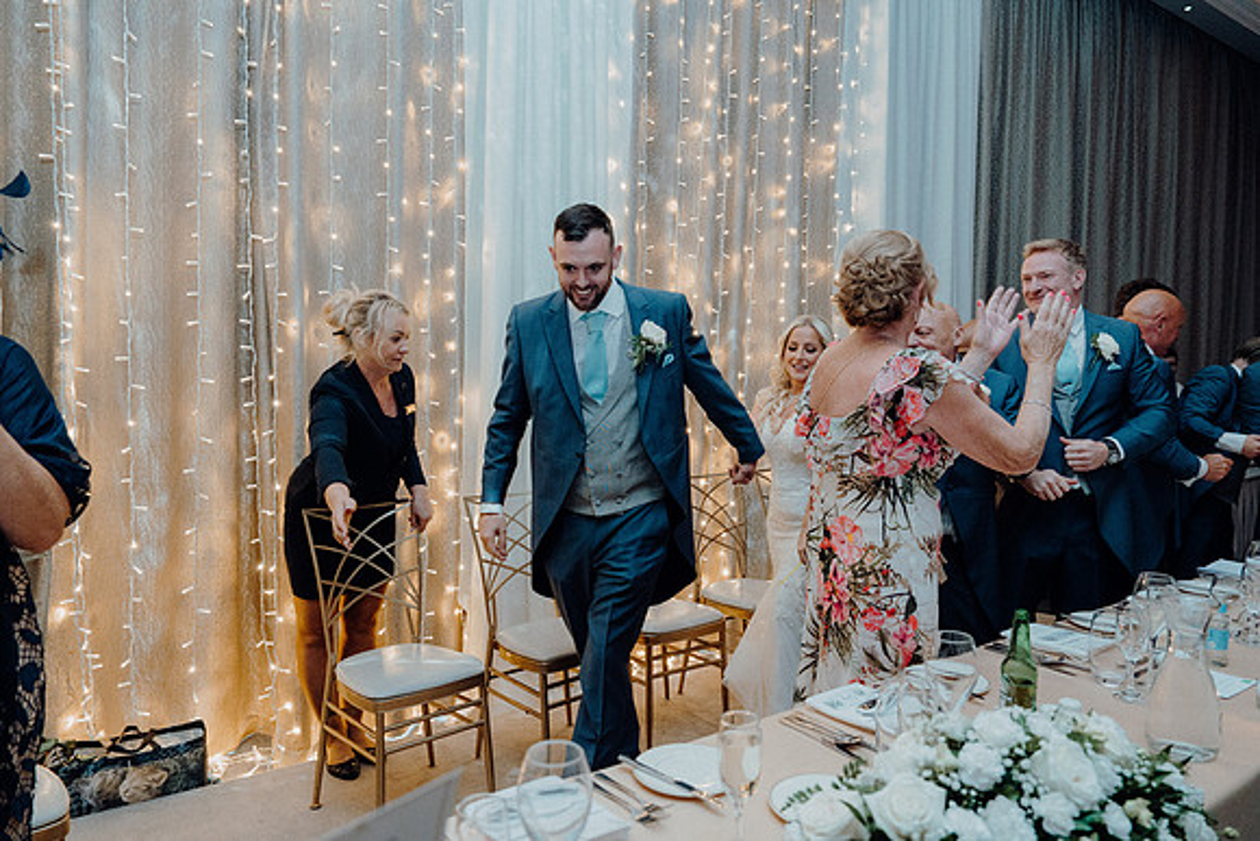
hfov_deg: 73.7
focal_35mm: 24
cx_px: 630
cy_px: 420
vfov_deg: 53.2
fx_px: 840
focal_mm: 24
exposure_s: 1/160
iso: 2500
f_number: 3.5
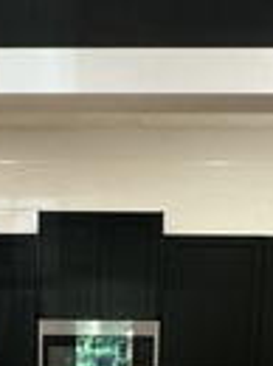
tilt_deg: -9.4
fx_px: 760
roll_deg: -1.0
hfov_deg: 20.3
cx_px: 76
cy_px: 508
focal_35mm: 72
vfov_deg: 23.2
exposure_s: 1/60
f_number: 2.2
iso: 250
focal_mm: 2.22
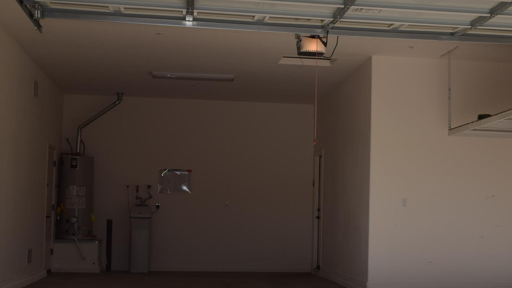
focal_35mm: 65
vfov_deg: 18.5
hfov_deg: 32.0
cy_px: 170
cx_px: 354
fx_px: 883
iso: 100
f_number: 13
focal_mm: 22
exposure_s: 1/200
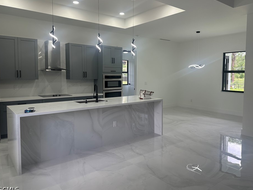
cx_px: 135
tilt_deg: -4.0
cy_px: 87
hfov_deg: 65.2
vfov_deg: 51.3
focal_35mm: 27
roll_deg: -0.5
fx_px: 197
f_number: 1.78
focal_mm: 6.86
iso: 100
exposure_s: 1/149
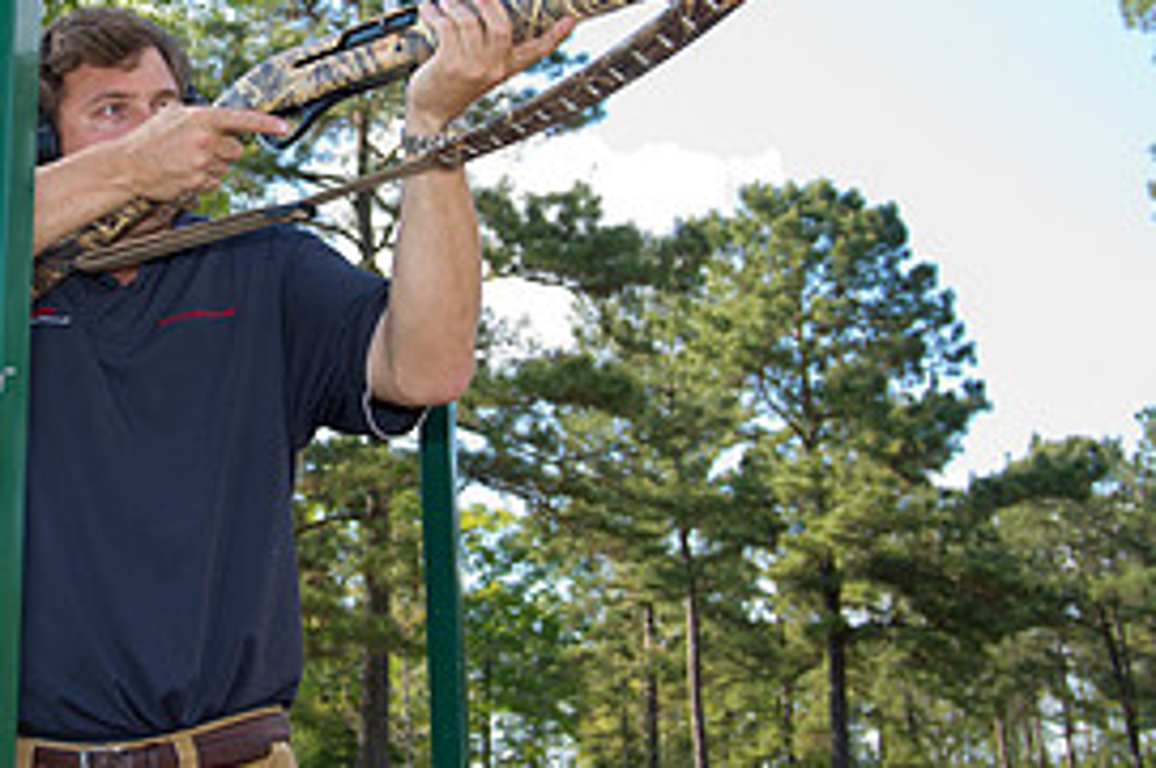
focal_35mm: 60
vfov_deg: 22.4
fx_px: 1924
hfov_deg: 32.4
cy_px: 201
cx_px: 209
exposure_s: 1/125
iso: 100
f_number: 5
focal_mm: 28
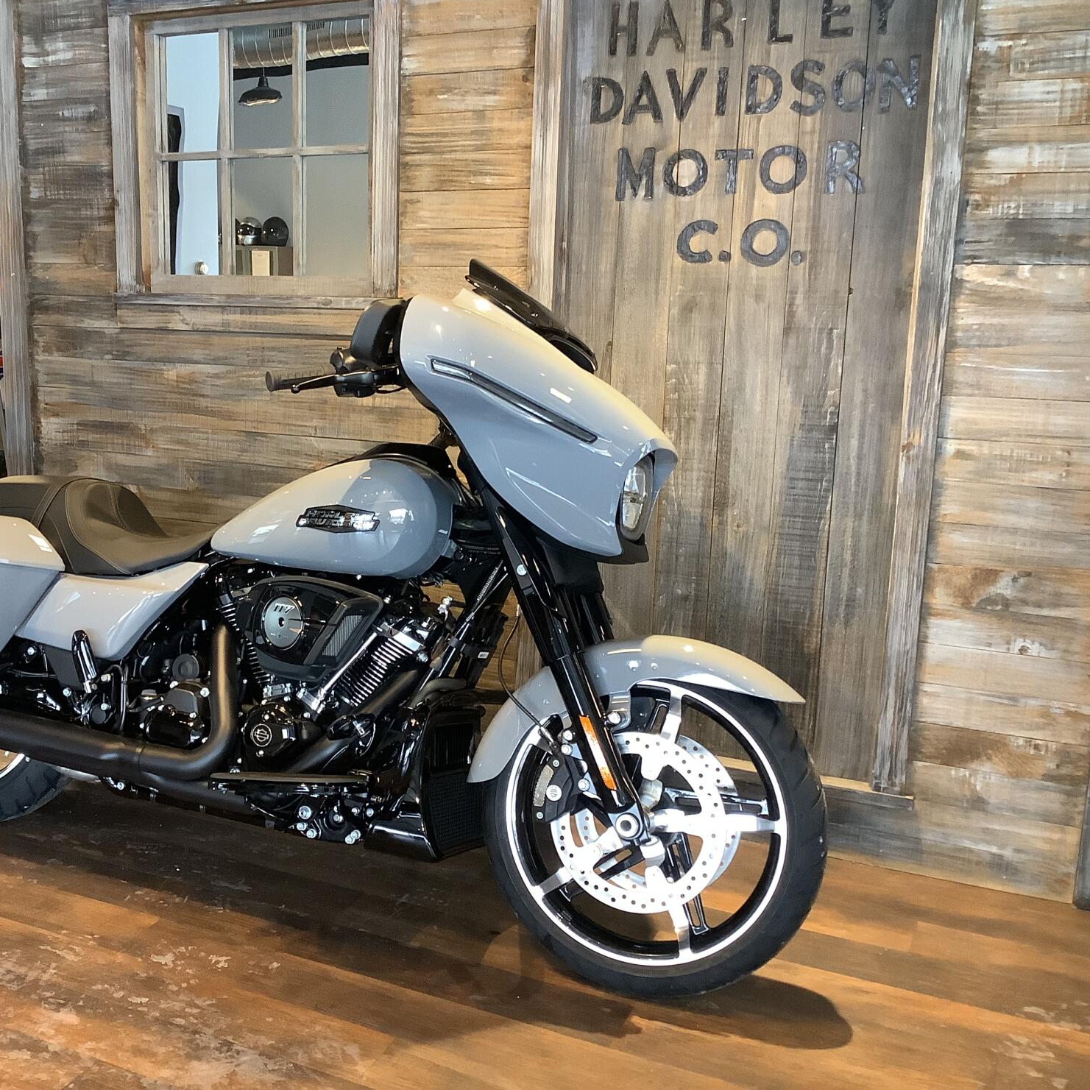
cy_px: 539
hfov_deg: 44.3
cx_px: 365
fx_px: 1318
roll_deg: -0.9
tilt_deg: -11.2
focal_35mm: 37
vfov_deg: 44.9
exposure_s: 1/60
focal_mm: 3.3
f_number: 2.4
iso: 320
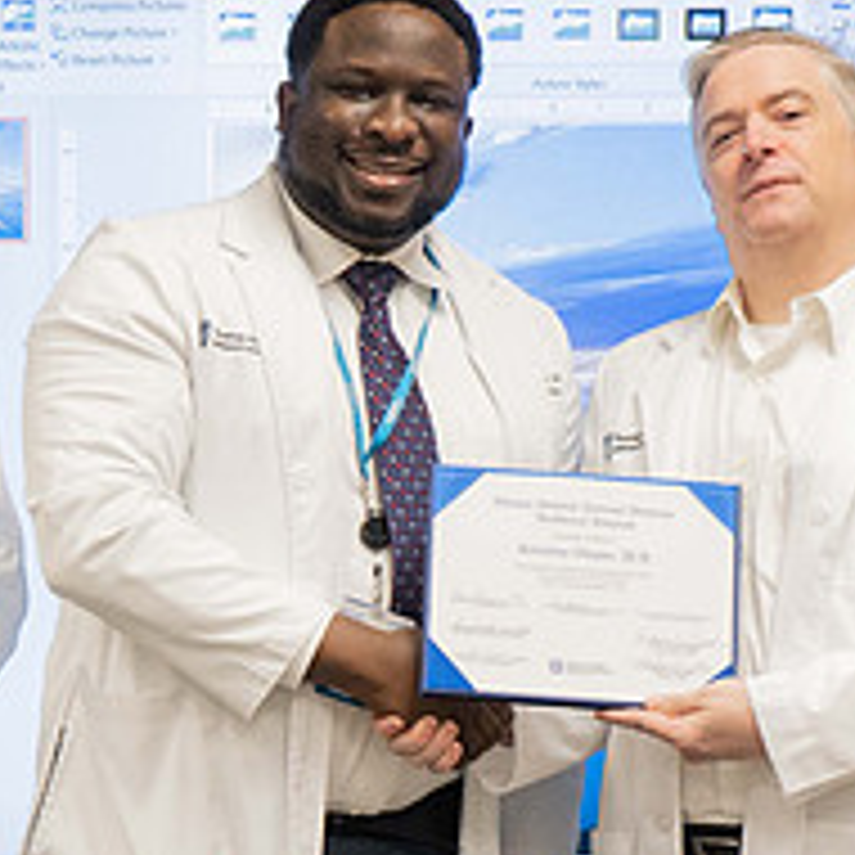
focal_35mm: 131
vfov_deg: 13.1
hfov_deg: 13.2
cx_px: 96
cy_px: 851
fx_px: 3661
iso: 800
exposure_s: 1/160
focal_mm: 34
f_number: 4
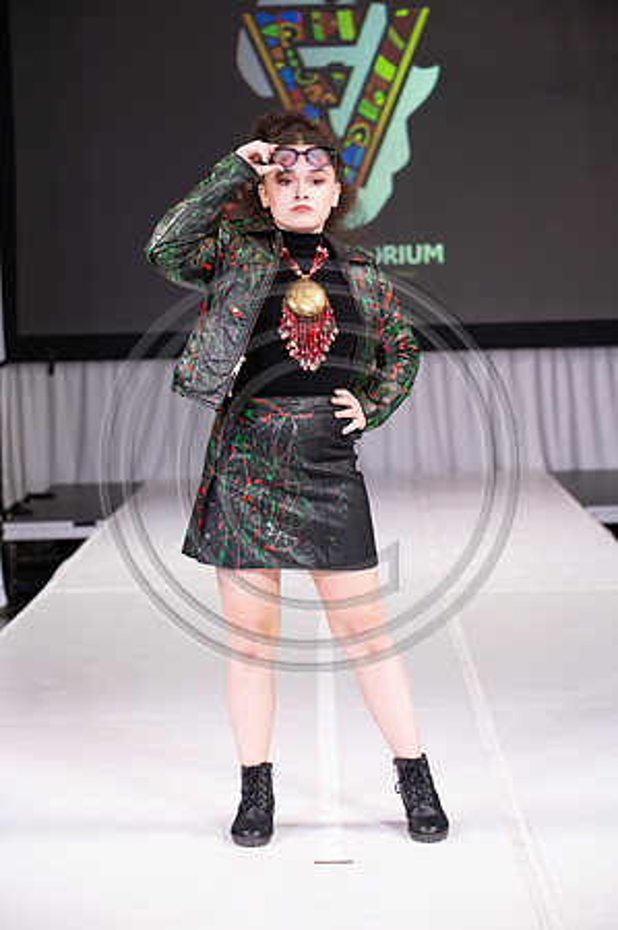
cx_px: 309
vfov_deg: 20.4
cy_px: 465
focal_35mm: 100
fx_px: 2581
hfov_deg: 13.7
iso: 2000
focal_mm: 100
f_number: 5.6
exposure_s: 1/400
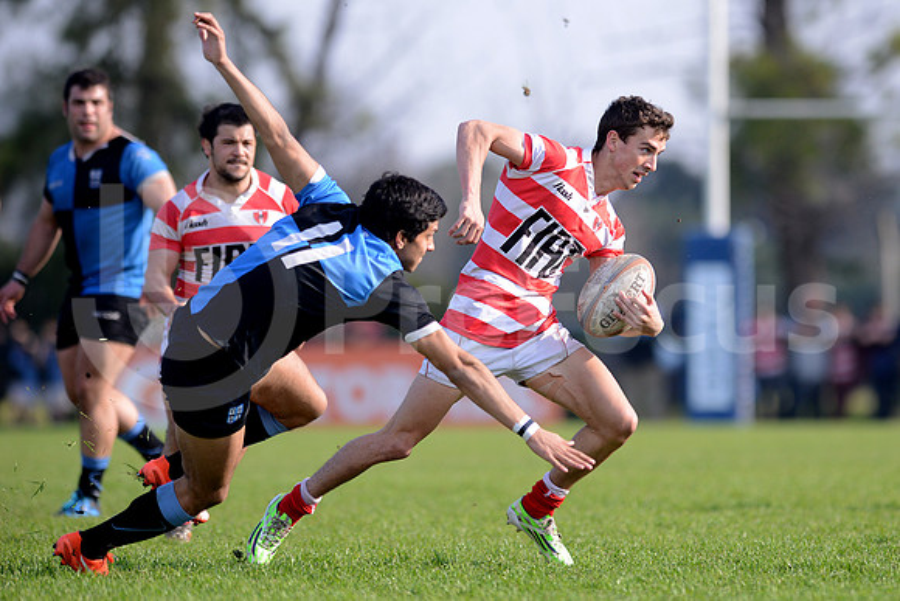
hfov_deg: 4.9
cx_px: 450
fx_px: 10502
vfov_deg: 3.3
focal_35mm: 420
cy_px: 300
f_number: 4
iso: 560
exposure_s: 1/1600
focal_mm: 420
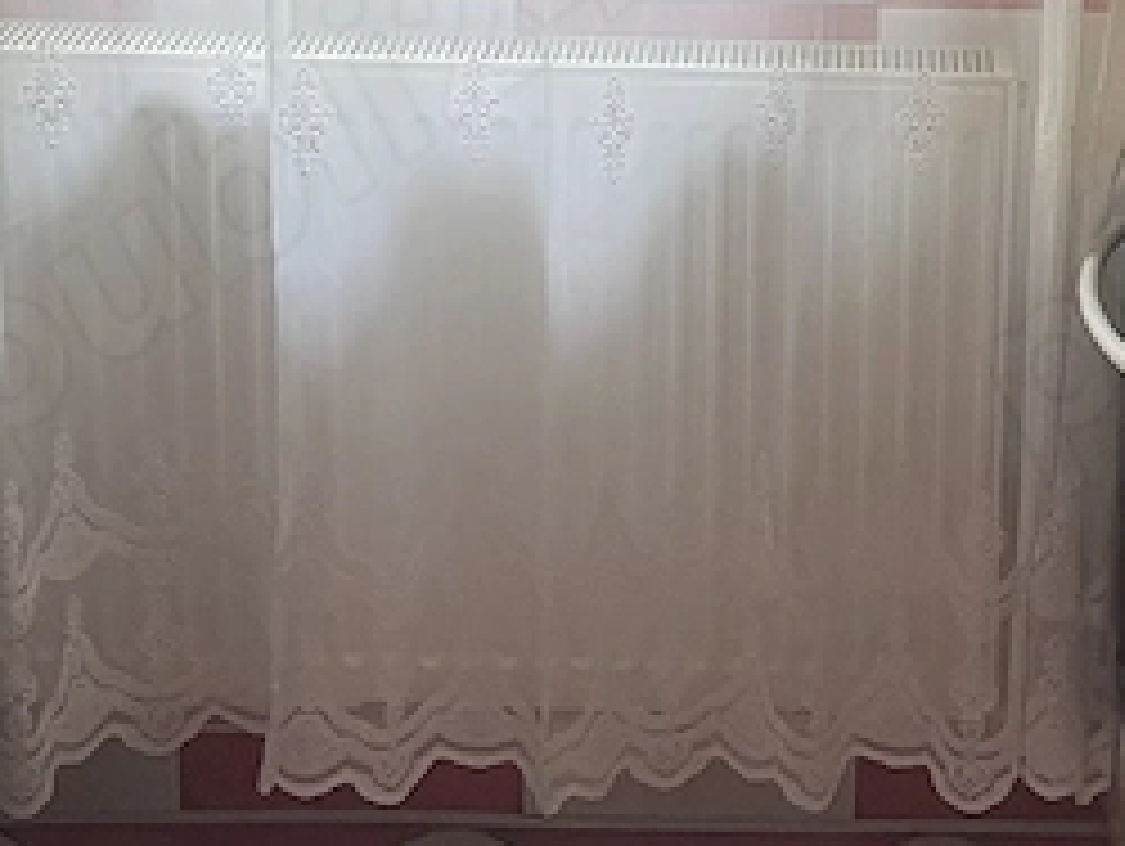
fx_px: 3253
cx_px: 932
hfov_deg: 19.4
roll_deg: -1.9
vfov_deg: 14.7
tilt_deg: -16.8
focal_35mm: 100
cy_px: 162
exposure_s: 1/60
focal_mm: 5.1
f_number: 1.6
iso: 200
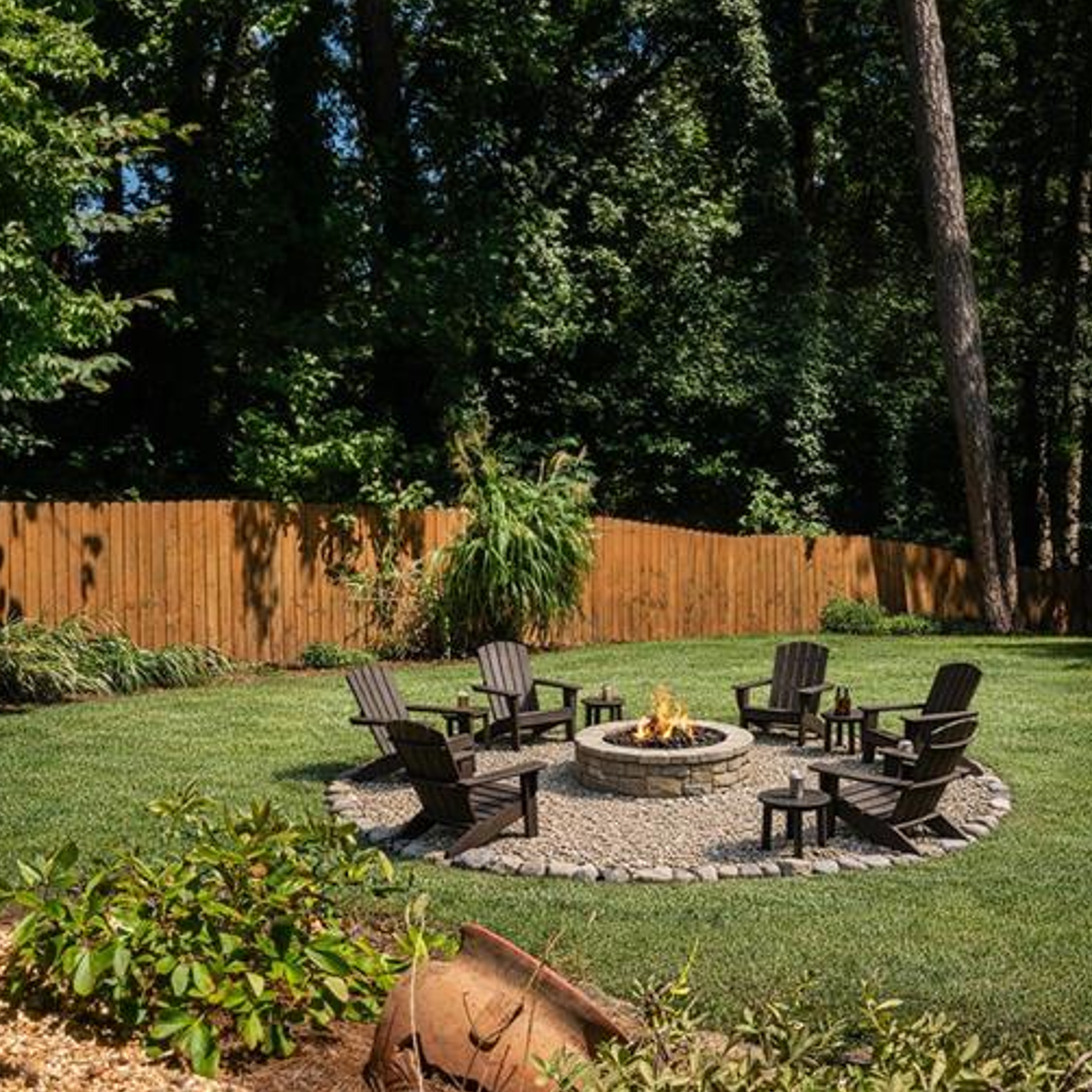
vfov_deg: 42.7
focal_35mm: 39
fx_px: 1392
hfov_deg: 42.8
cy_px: 468
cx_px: 548
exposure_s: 1/160
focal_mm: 20
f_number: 22
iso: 500
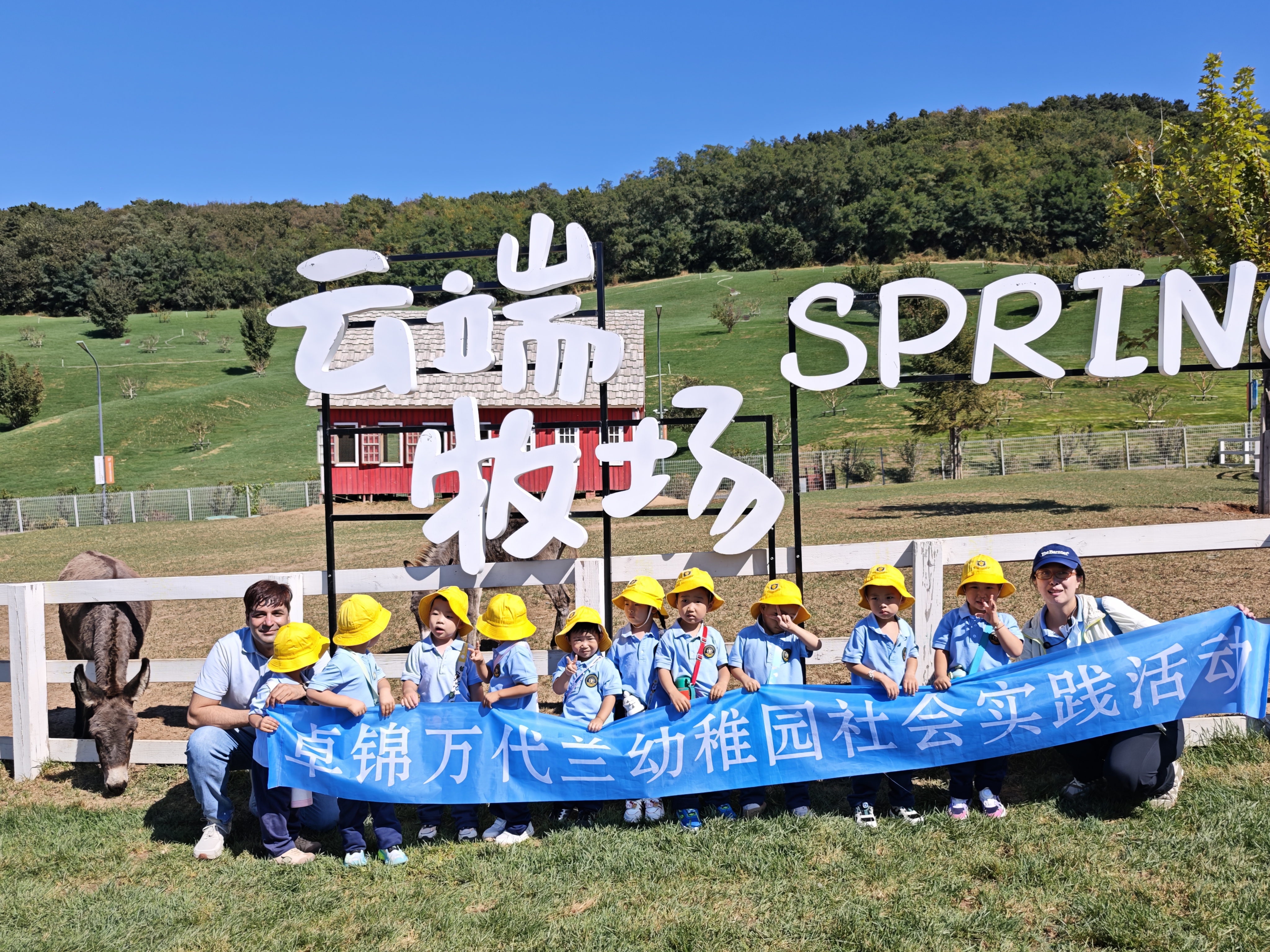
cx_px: 635
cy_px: 476
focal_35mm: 28
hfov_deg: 63.4
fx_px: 1027
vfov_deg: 49.7
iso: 50
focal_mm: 8.72
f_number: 1.63
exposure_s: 1/2385
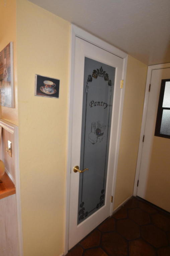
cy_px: 128
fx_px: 128
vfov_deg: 90.1
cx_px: 85
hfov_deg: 67.1
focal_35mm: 18
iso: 800
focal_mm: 12
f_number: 3.8
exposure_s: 1/60
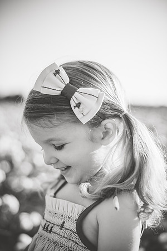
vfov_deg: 39.6
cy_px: 126
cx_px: 84
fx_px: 348
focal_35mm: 50
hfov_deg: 27.0
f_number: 2.2
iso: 160
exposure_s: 1/3200
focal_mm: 50
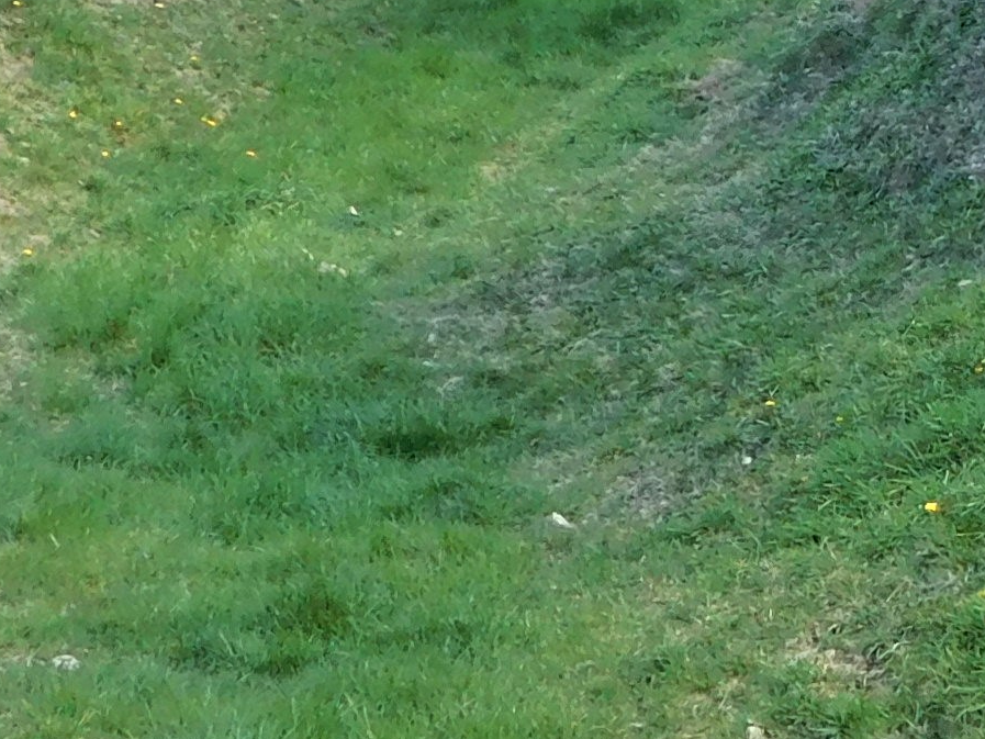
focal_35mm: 185
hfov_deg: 10.4
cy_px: -80
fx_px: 5265
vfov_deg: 8.0
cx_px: 1383
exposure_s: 1/200
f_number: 3.5
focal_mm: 6.3
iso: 125
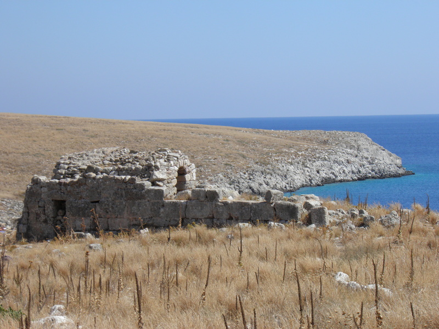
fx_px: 1598
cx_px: 220
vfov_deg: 11.8
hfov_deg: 15.6
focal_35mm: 126
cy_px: 164
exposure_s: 1/320
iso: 50
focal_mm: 22.6
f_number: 5.7
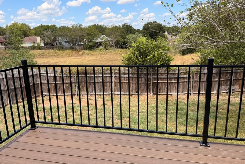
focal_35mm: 28
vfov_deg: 46.4
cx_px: 113
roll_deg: +2.9
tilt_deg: -12.1
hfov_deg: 65.4
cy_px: 80
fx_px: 191
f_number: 1.78
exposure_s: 1/3145
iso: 100
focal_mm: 6.76
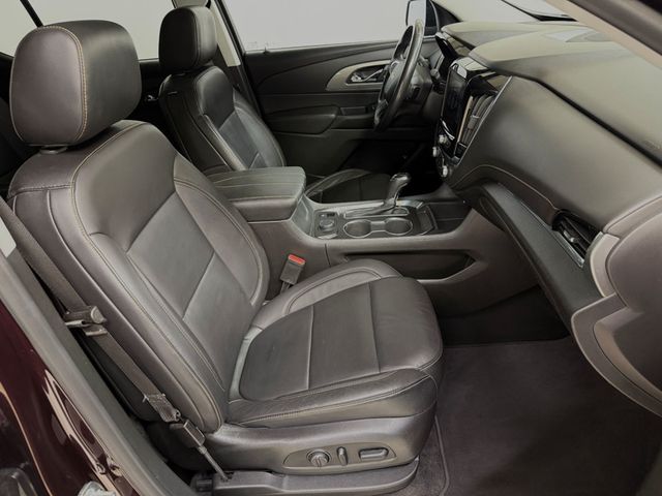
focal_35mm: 24
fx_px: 459
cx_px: 331
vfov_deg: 56.8
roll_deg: +8.8
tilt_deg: -29.3
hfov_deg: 71.6
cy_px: 248
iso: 640
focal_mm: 6.76
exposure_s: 1/60
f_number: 1.78
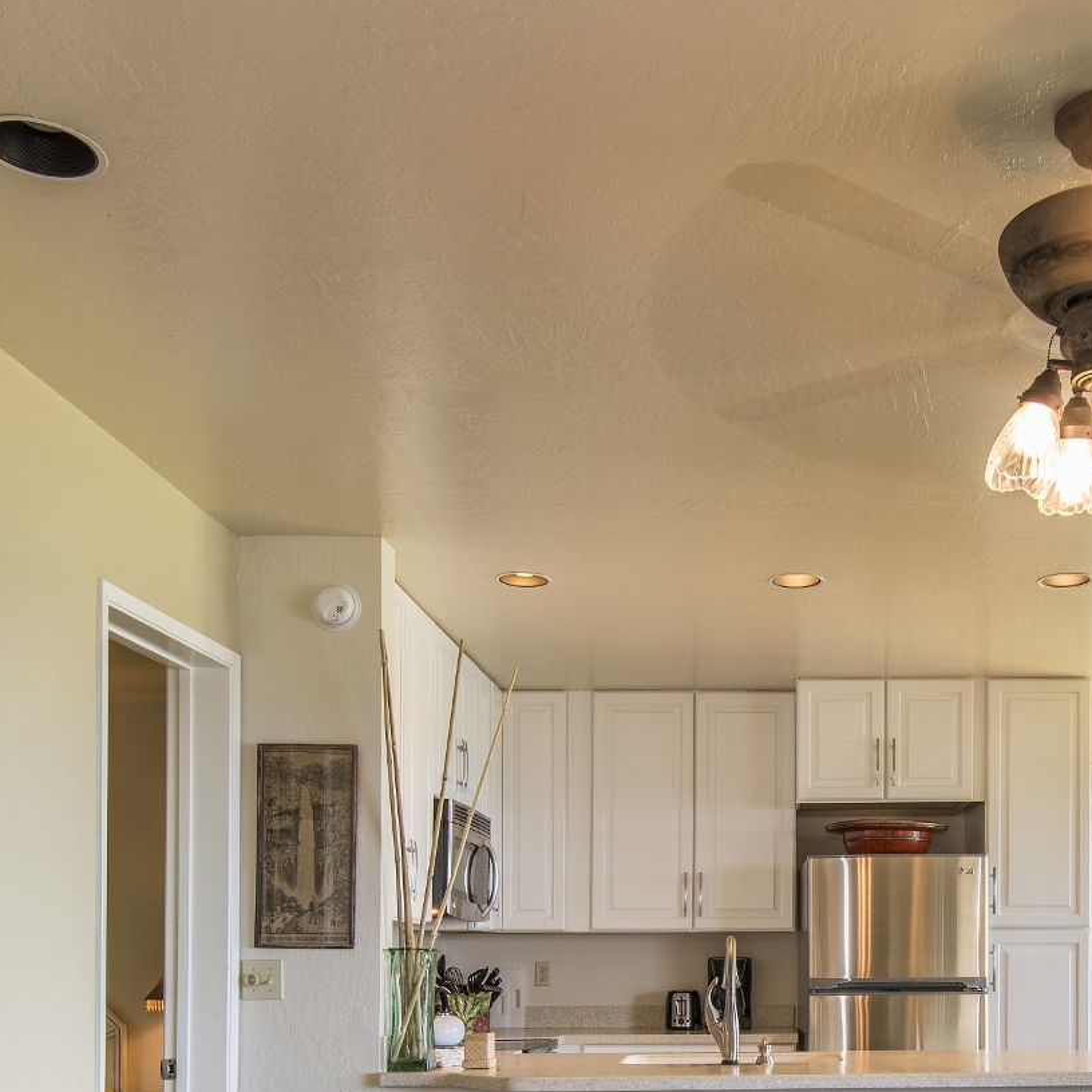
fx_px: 1428
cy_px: 961
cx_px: 832
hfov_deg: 40.6
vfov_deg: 39.2
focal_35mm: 40
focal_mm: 16
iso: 100
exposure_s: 1/6
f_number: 8
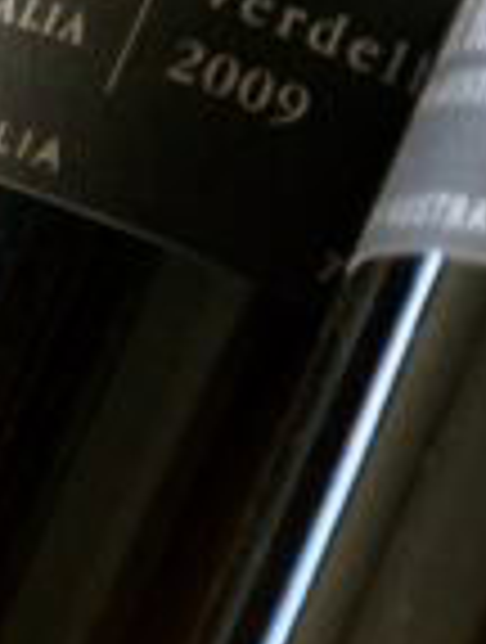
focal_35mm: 1030
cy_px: 86
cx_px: 209
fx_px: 19196
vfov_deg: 1.9
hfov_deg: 1.5
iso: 800
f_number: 6.3
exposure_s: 1/50
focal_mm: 200
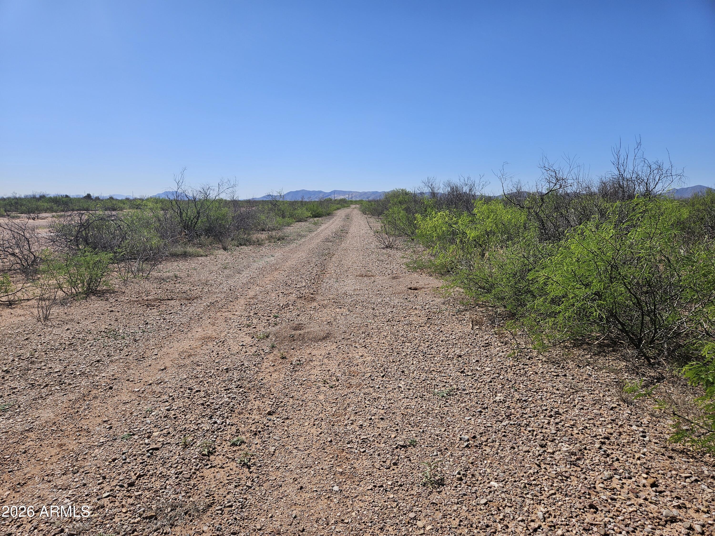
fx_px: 475
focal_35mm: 23
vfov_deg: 58.9
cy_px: 268
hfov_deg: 73.9
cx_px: 358
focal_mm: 5.4
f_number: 1.8
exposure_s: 1/2805
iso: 25
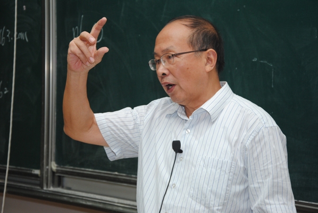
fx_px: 875
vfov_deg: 13.9
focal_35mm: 99
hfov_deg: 20.6
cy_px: 106
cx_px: 159
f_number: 5.6
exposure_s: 1/60
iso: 400
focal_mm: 66
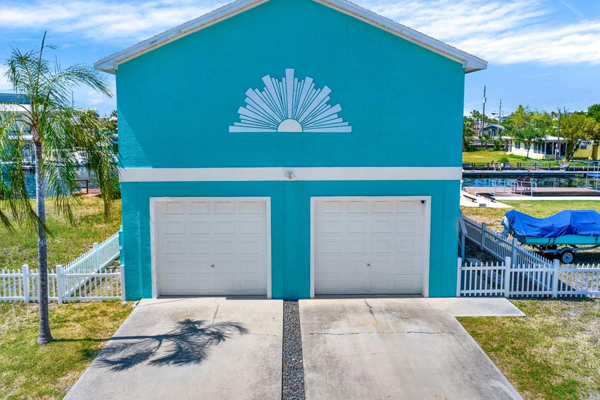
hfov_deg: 65.5
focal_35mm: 28
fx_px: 467
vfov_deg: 46.3
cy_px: 225
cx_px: 290
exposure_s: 1/4000
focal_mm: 8.38
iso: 120
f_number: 2.8
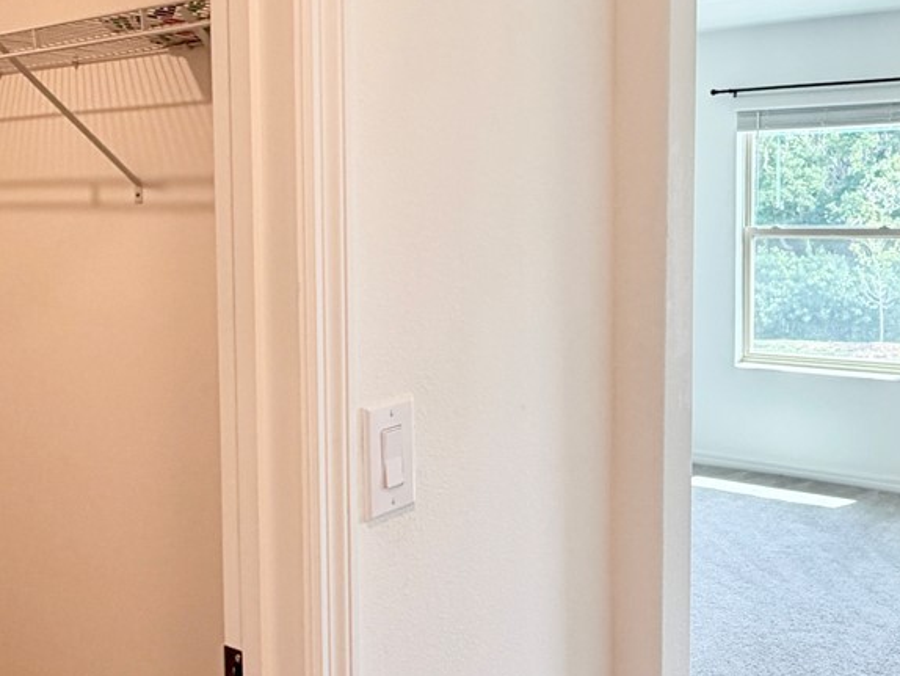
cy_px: 270
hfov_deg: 47.7
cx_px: 514
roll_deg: -0.1
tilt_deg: -4.3
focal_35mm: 39
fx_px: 1014
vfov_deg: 36.7
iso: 100
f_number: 2.2
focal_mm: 2.22
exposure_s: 1/120
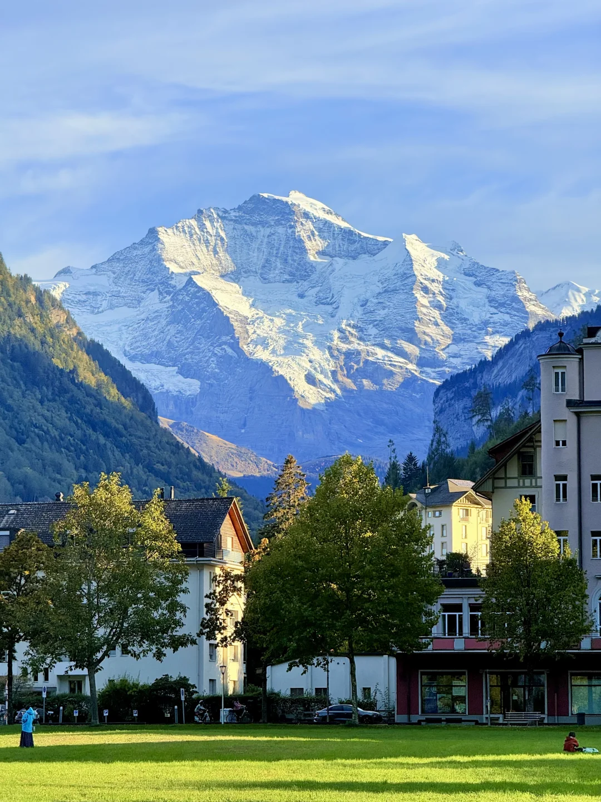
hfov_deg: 12.3
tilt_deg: +6.2
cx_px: 300
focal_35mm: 120
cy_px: 401
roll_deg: -0.6
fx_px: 2778
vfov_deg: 16.4
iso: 50
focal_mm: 15.66
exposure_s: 1/567
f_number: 2.8
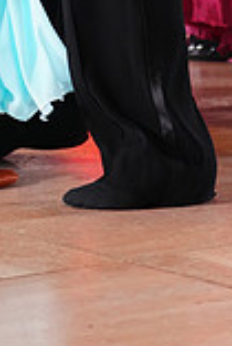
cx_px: 52
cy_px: -289
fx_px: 3067
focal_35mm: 318
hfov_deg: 4.3
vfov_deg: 6.3
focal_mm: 86
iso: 2000
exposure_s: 1/500
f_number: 2.8
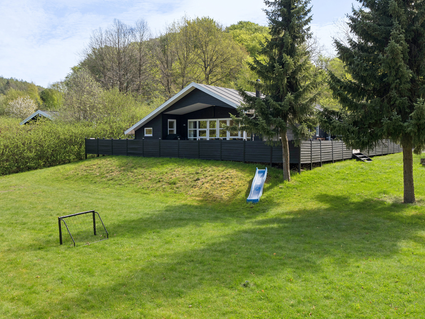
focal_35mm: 32
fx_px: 393
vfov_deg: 44.2
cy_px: 158
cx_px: 216
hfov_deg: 56.8
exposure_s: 1/1000
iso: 200
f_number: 4
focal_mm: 29
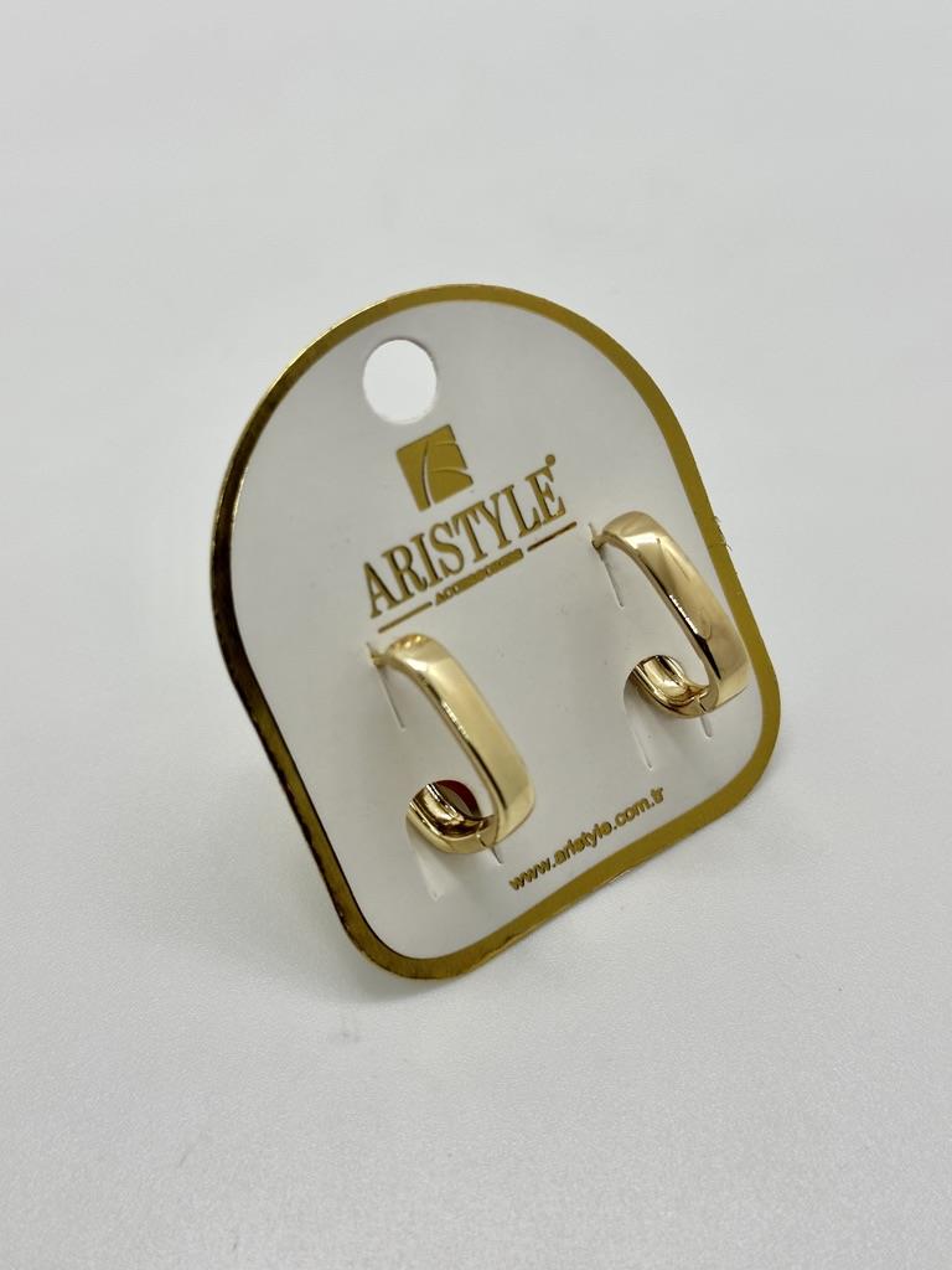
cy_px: 635
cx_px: 476
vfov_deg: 39.7
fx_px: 1760
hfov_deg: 30.3
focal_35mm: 48
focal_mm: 6.86
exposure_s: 1/237
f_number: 1.78
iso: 50
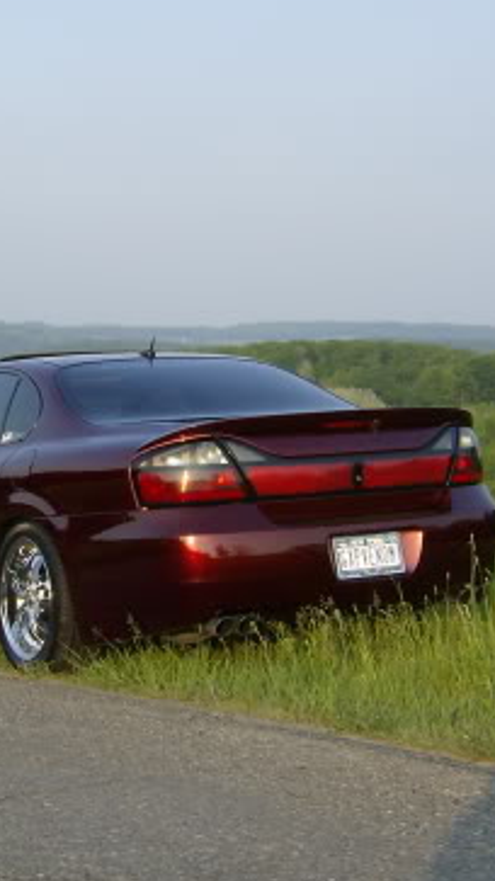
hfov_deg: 17.4
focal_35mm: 69
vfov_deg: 30.6
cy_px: 462
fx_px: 1611
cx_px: 141
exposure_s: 1/288
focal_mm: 6
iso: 100
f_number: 4.7
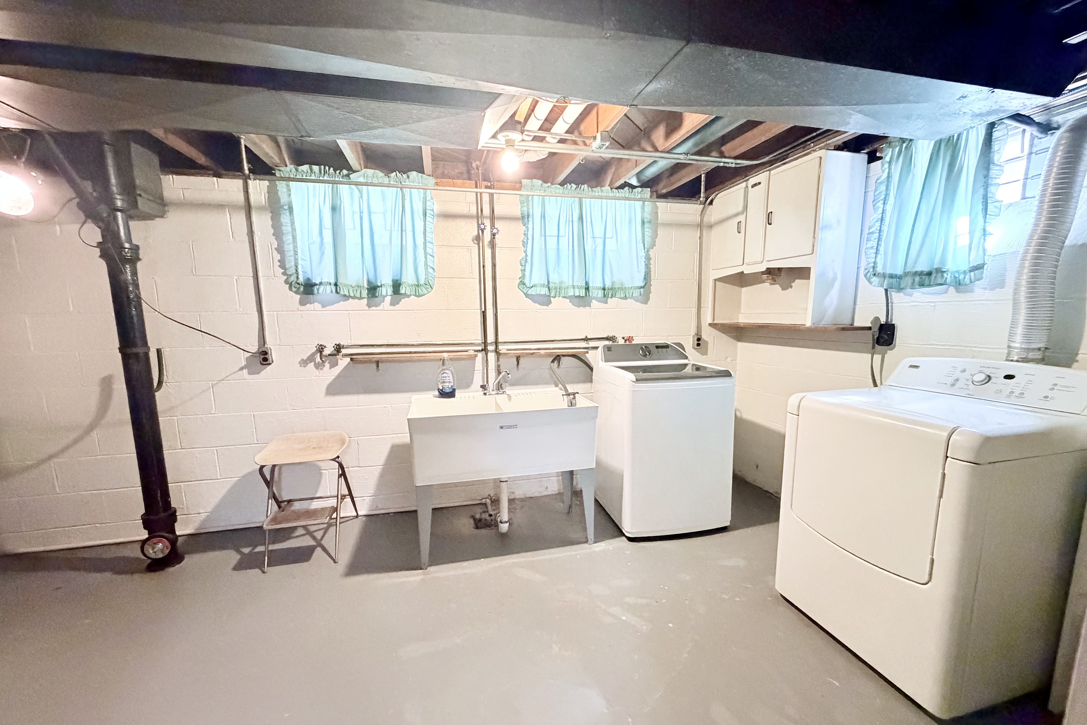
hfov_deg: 100.4
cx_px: 555
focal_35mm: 15
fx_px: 453
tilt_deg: -9.5
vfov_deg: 77.2
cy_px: 386
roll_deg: +0.9
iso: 800
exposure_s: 1/60
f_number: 2.2
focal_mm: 2.22
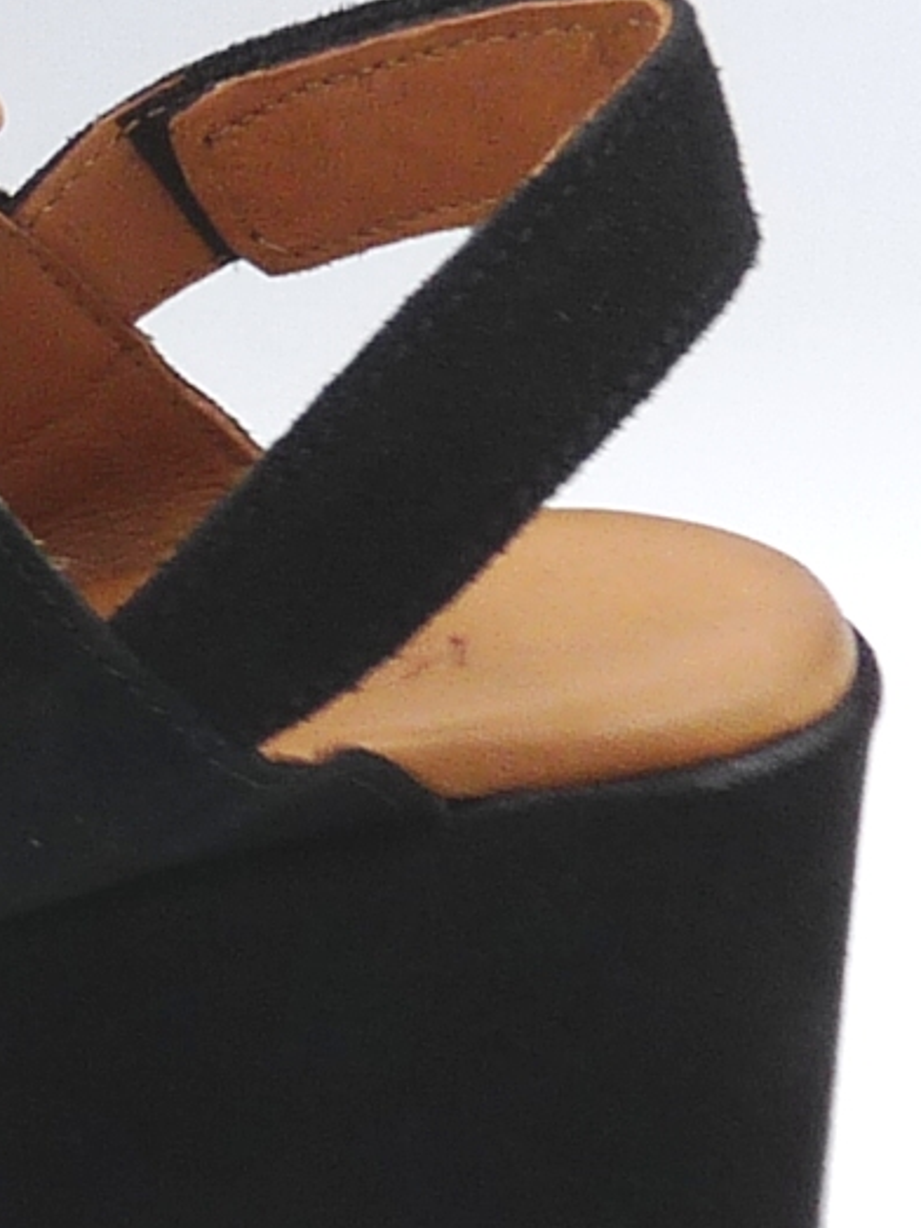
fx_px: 5536
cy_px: 709
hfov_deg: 9.2
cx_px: -594
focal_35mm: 156
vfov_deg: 12.7
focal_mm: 5.1
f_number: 4
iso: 100
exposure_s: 1/160
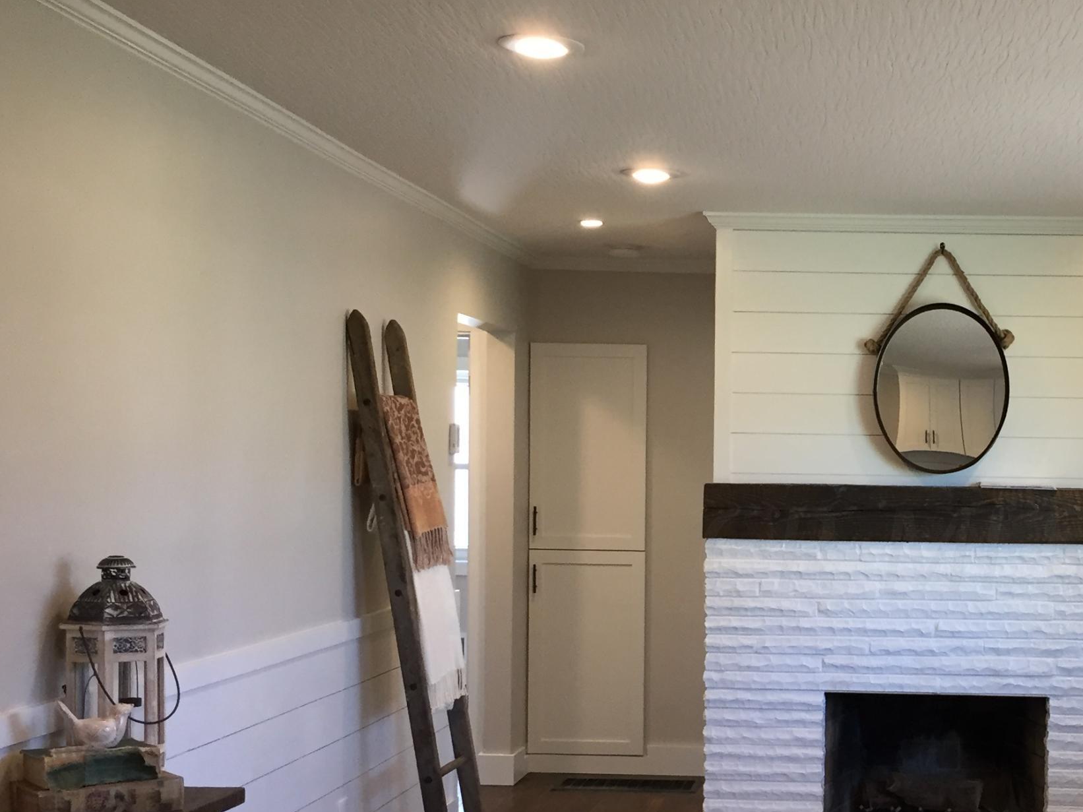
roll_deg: -1.8
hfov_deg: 34.8
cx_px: 894
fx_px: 1658
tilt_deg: -0.8
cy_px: 549
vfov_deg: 27.3
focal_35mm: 53
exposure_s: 1/30
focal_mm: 4.15
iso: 50
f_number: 2.2
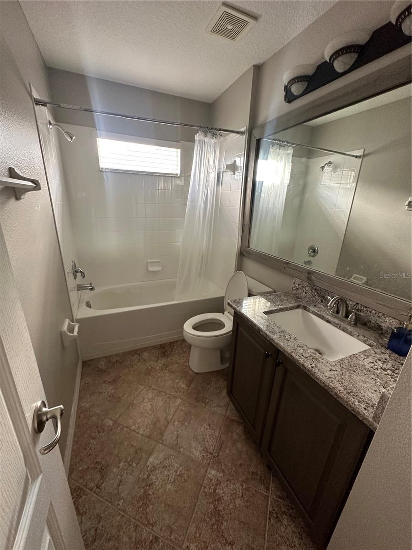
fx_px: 222
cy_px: 275
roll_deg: -2.2
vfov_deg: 102.1
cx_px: 206
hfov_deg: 85.7
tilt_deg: -19.4
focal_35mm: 14
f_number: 2.2
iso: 250
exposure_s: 1/99
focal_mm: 2.22
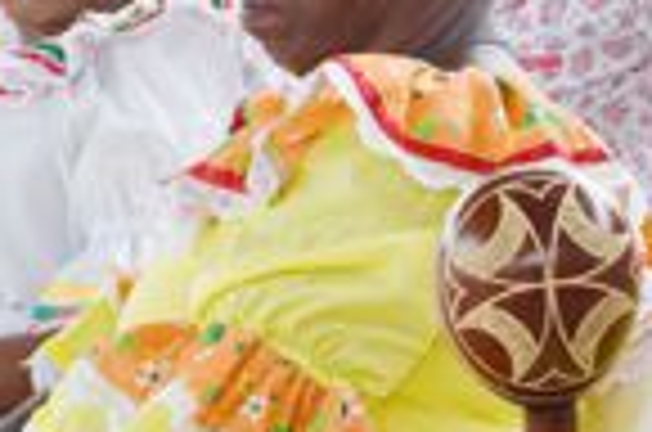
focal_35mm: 145
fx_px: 2620
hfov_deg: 14.1
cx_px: 504
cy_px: 209
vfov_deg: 9.4
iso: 400
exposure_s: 1/250
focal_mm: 28
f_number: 8
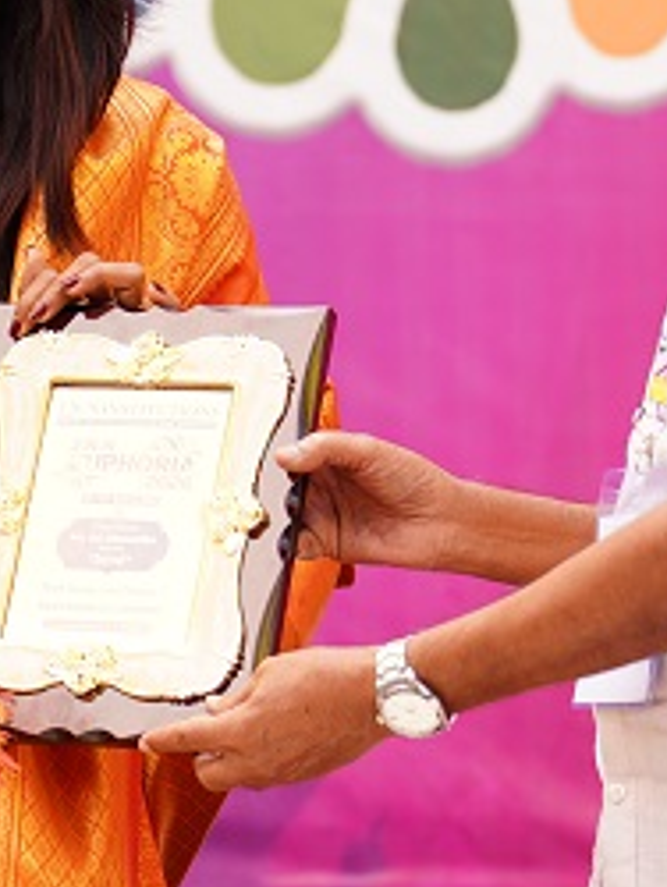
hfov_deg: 6.9
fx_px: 5514
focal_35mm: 215
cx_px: -71
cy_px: 257
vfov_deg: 9.2
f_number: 2.8
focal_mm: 70
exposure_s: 1/200
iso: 125
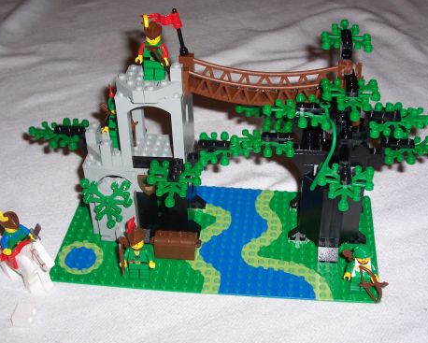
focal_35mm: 49
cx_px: 219
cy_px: 173
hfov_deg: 38.0
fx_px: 621
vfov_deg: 30.9
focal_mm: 7
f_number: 3
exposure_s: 1/60
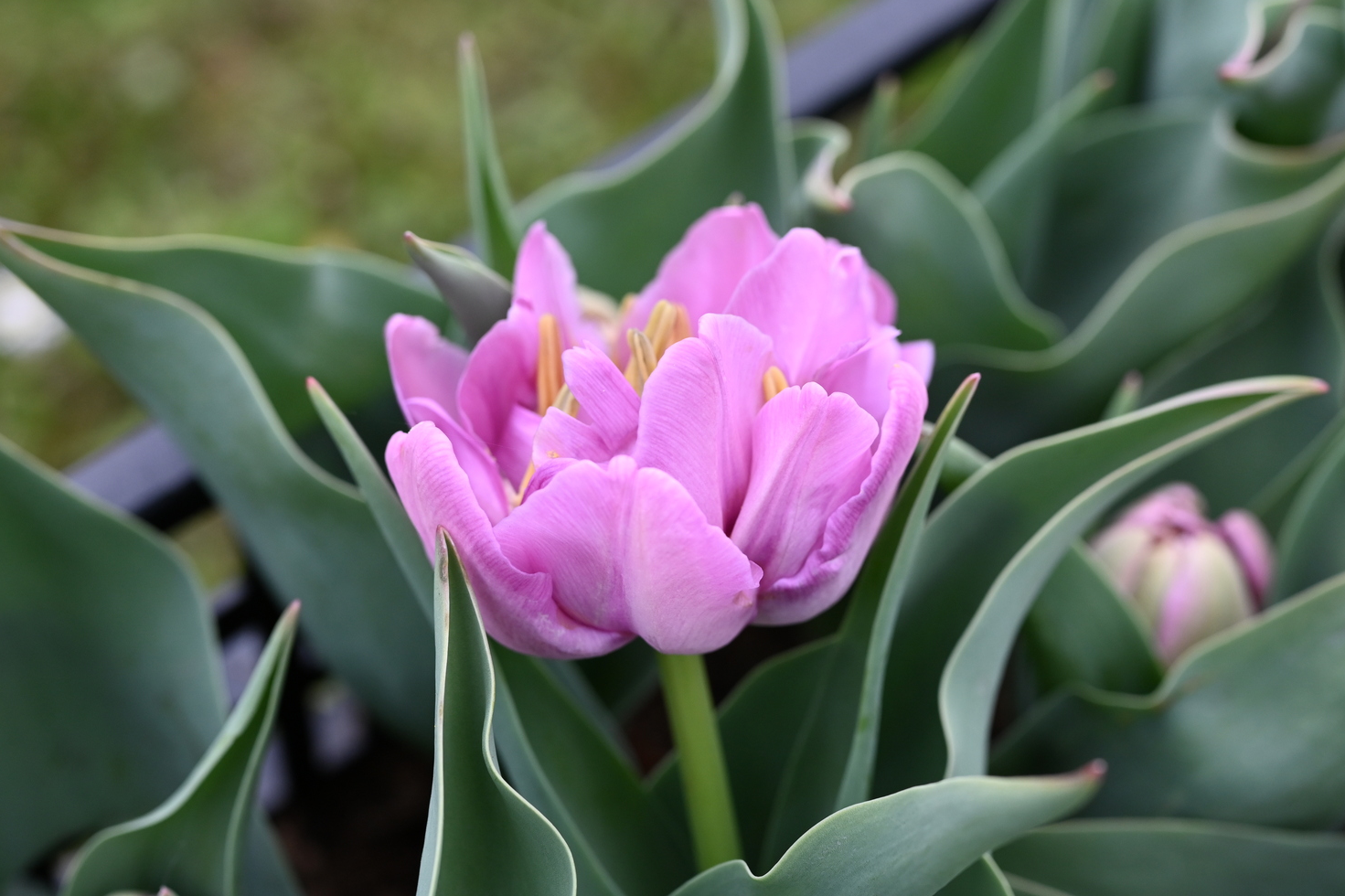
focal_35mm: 51
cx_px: 662
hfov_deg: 38.9
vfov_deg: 26.5
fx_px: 1905
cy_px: 453
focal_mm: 50
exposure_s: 1/800
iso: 640
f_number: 6.3
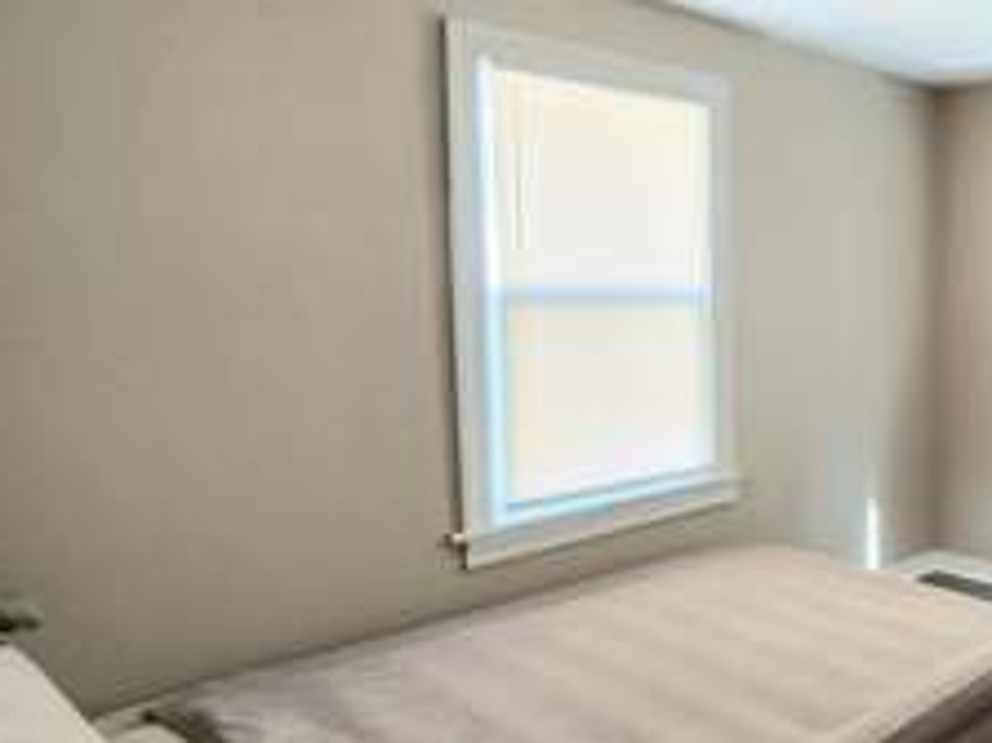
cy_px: 372
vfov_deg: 49.7
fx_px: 802
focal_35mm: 28
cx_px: 1041
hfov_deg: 48.9
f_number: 2.2
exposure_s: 1/60.2
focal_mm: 2.2
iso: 200
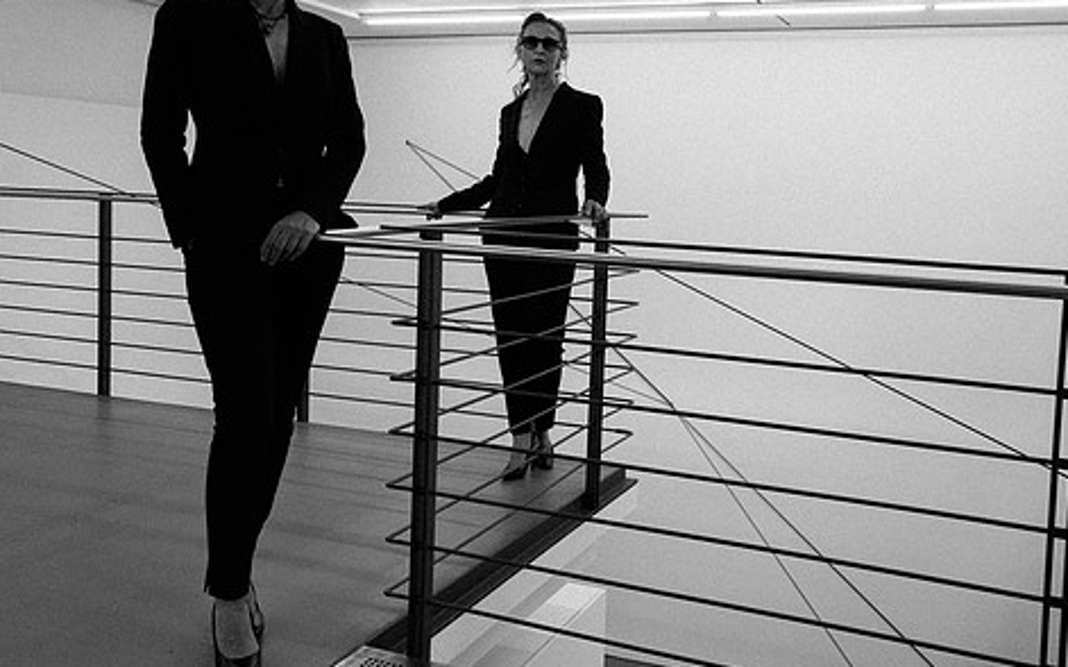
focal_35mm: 34
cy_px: 260
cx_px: 617
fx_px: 989
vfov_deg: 37.1
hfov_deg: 56.5
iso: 400
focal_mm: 18
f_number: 8
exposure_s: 1/60
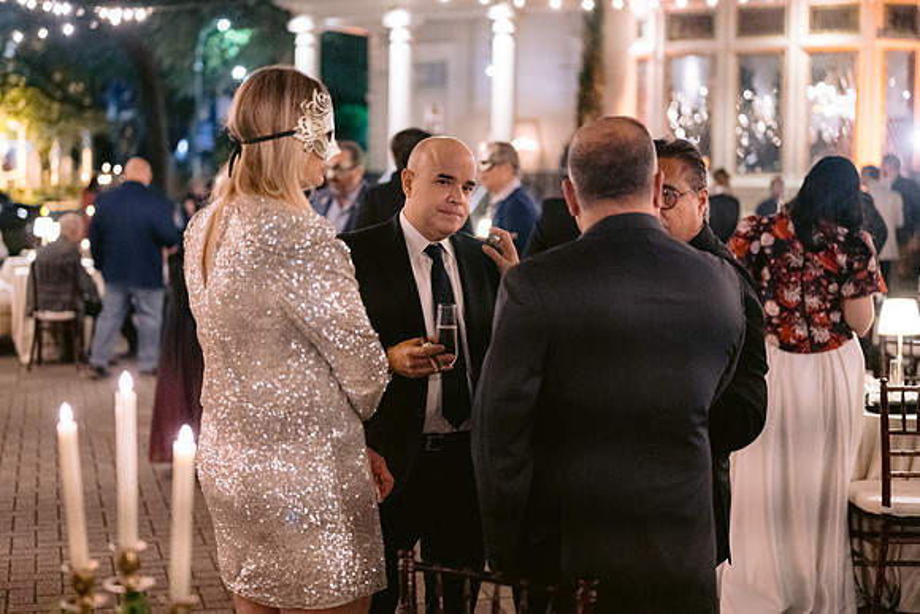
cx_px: 417
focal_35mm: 55
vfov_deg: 24.7
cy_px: 285
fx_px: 1399
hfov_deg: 36.4
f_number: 1.8
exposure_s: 1/80
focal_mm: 50
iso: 4000
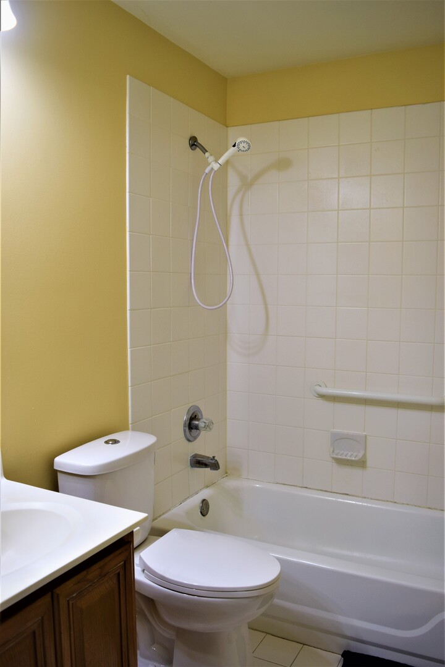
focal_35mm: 27
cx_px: 222
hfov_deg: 47.9
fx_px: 501
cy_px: 334
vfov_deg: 67.4
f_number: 4.5
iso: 400
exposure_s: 1/80
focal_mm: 18
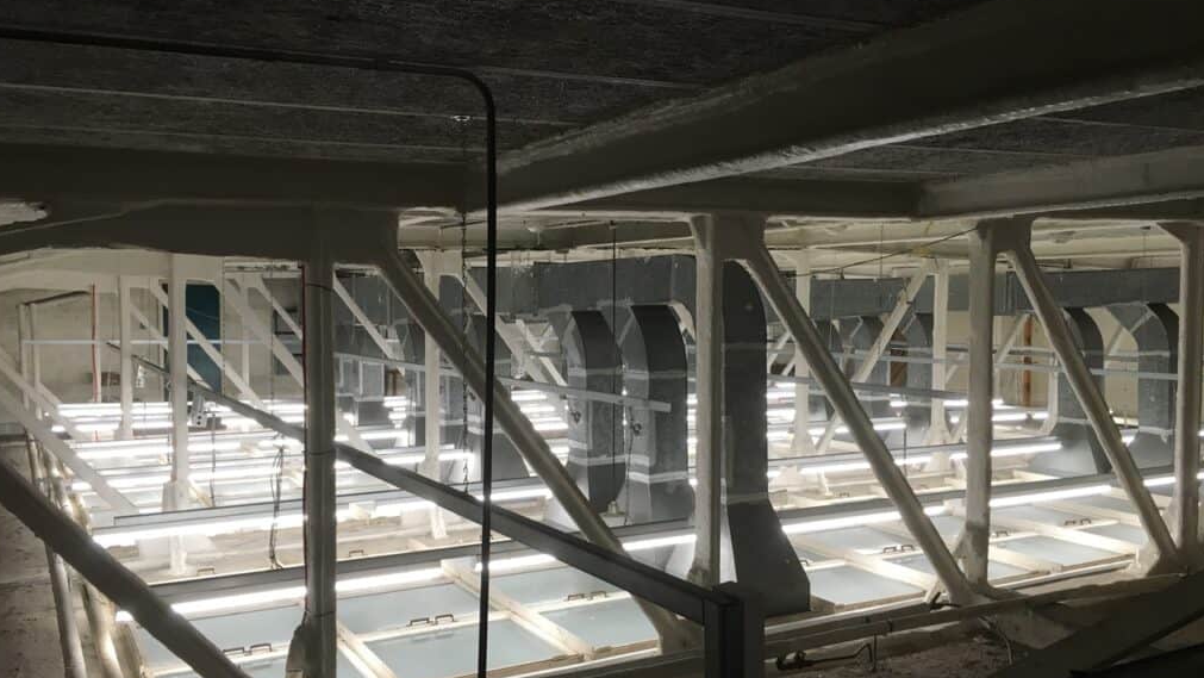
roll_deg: +0.0
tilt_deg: -3.0
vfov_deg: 36.7
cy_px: 363
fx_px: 1022
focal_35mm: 32
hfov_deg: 61.0
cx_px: 597
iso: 40
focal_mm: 4.15
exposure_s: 1/33
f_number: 2.2
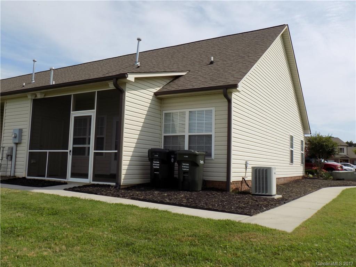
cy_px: 134
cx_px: 178
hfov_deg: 60.0
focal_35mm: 30
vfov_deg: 46.8
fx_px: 309
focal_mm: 5.3
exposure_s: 1/1250
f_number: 3.3
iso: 80
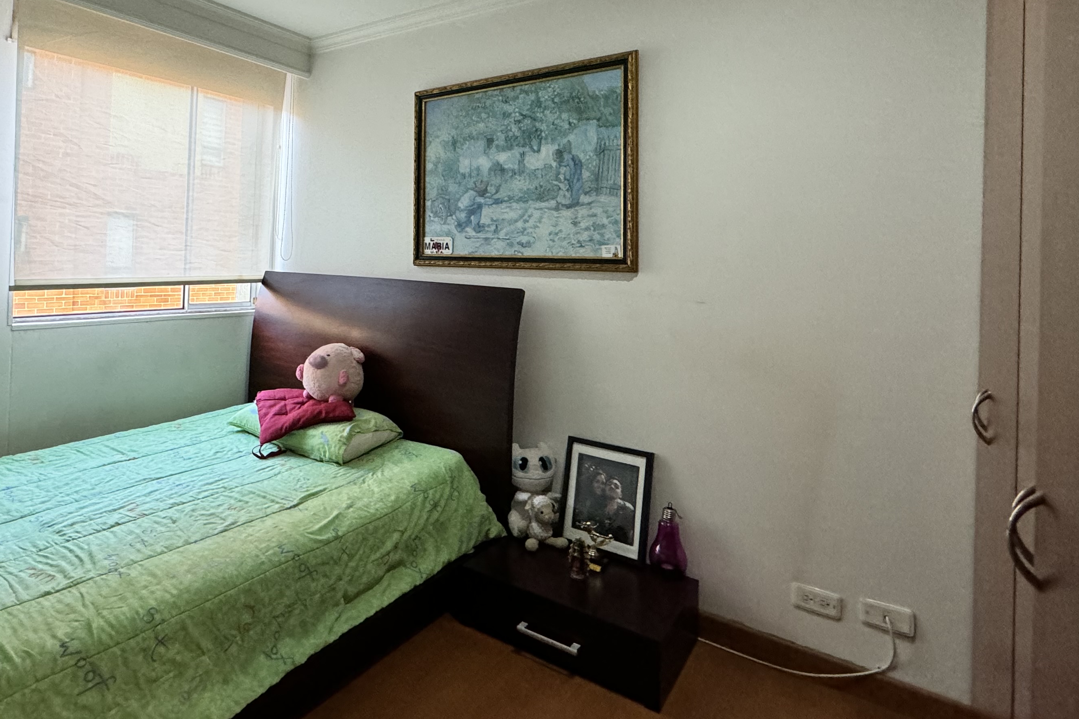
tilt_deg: +1.5
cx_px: 339
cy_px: 245
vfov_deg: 56.1
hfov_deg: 75.5
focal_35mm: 22
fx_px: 659
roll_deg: -2.9
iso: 320
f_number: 2.2
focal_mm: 2.22
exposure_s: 1/120
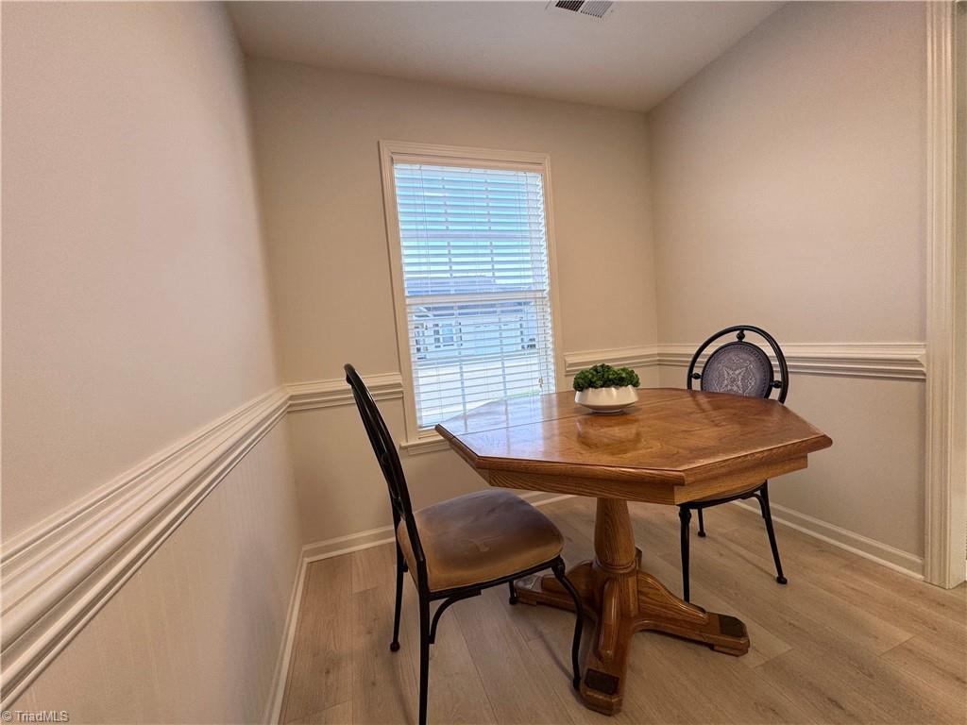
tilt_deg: -4.1
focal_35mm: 14
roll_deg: +4.6
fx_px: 391
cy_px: 362
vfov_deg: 85.7
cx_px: 484
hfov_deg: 102.1
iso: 100
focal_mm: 2.22
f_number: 2.2
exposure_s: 1/120
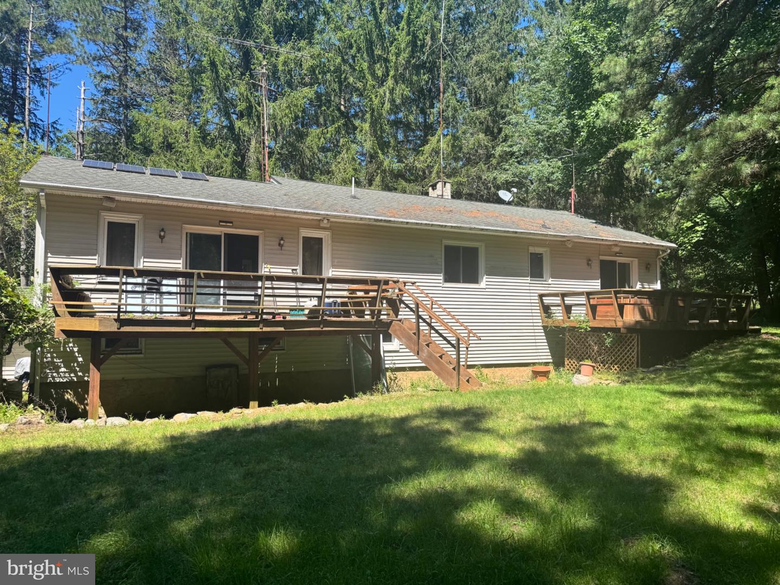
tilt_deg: +2.7
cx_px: 390
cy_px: 292
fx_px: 541
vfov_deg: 56.8
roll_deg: +0.0
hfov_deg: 71.6
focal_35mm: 24
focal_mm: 6.76
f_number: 1.78
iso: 80
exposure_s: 1/1560
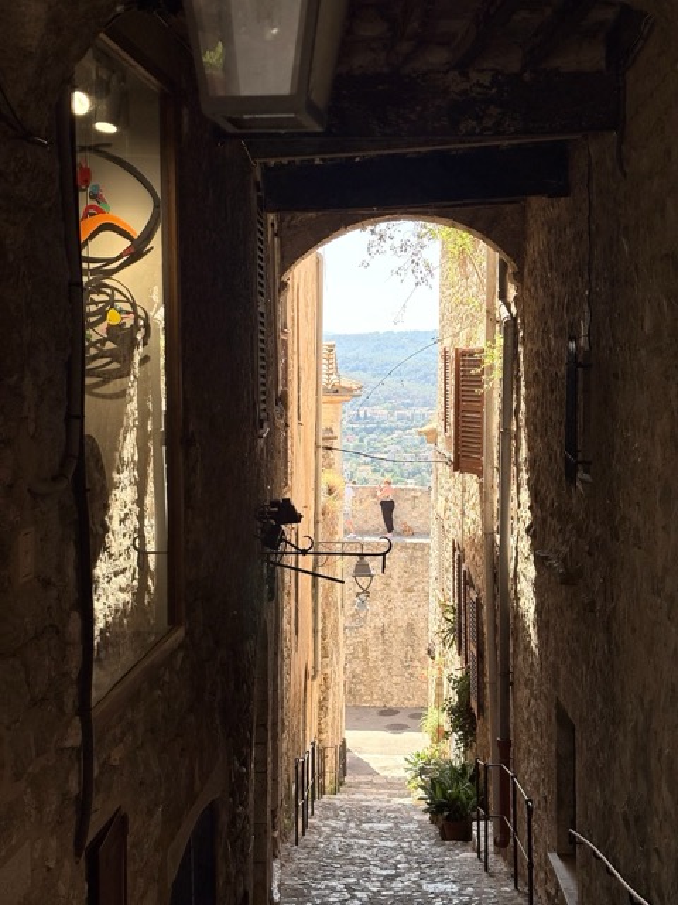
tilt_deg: -4.1
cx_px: 339
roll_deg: +0.3
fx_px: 1358
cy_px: 452
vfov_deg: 36.8
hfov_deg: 28.0
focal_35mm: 52
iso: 32
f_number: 1.6
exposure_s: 1/709
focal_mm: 5.96
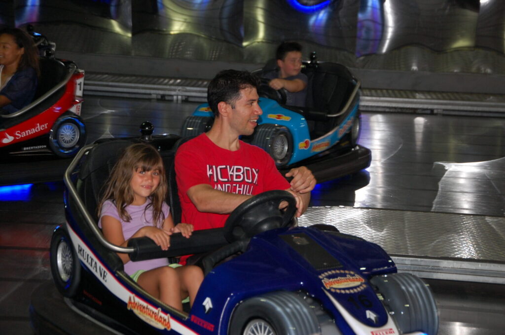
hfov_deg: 23.4
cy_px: 168
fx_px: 1218
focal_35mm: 87
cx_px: 252
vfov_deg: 15.7
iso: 560
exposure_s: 1/60
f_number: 5.3
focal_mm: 58
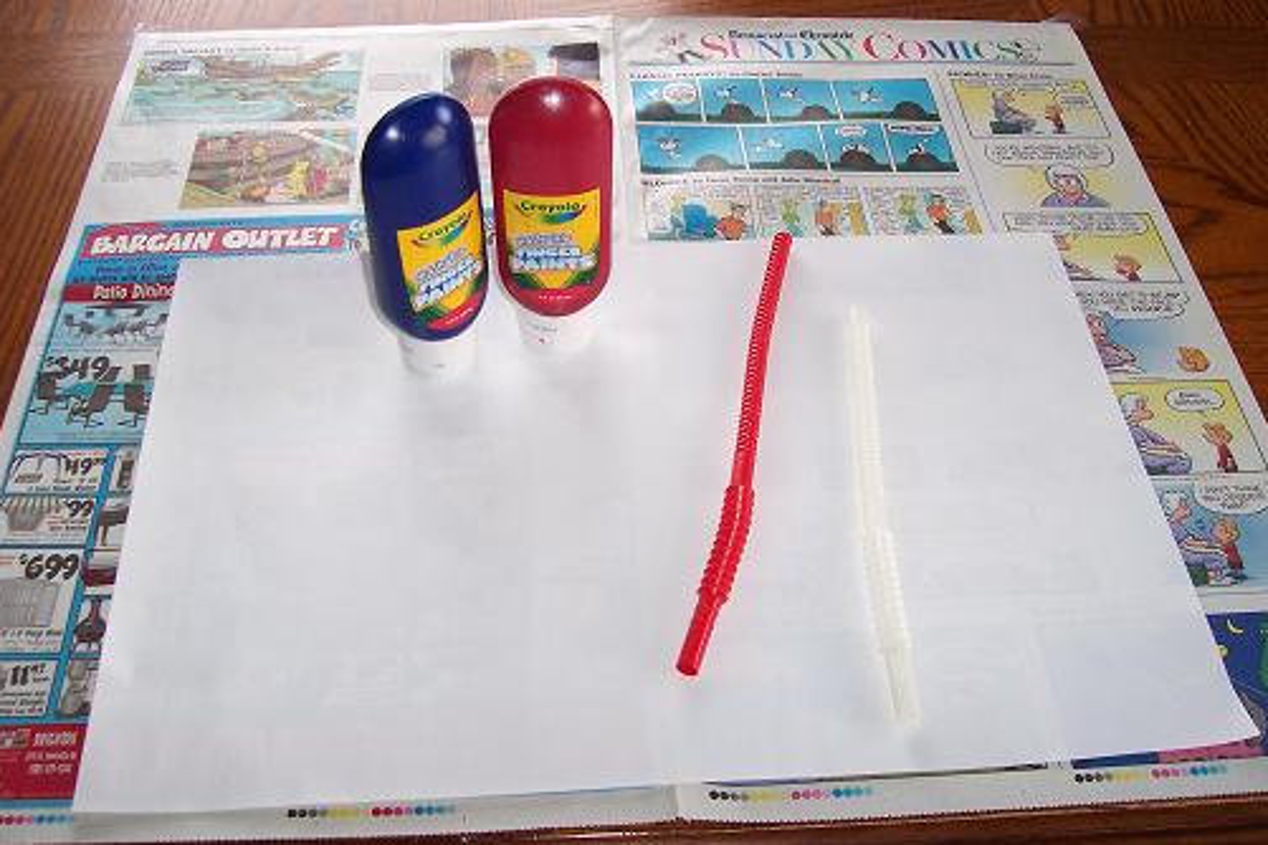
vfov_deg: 34.2
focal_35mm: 39
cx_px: 635
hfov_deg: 49.6
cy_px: 381
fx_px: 1374
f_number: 2.8
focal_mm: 5.6
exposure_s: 1/60
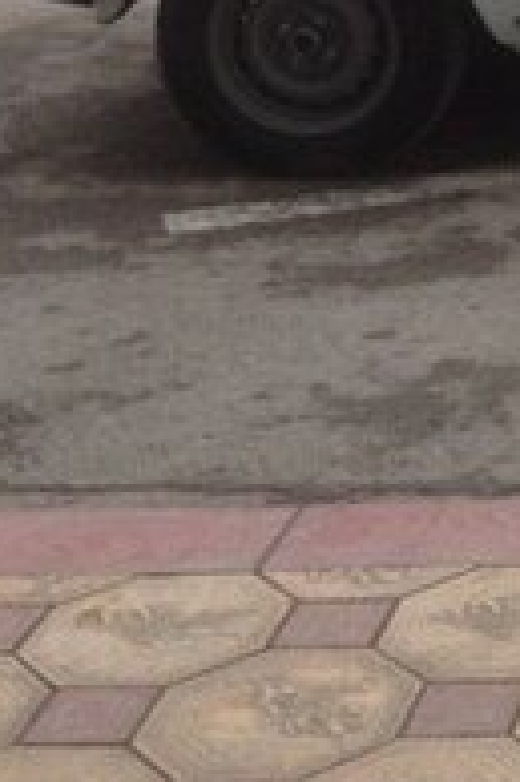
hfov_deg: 10.4
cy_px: -42
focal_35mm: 117
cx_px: 1177
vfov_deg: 17.0
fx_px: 2539
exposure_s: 1/120
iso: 80
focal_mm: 4.12
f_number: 2.4
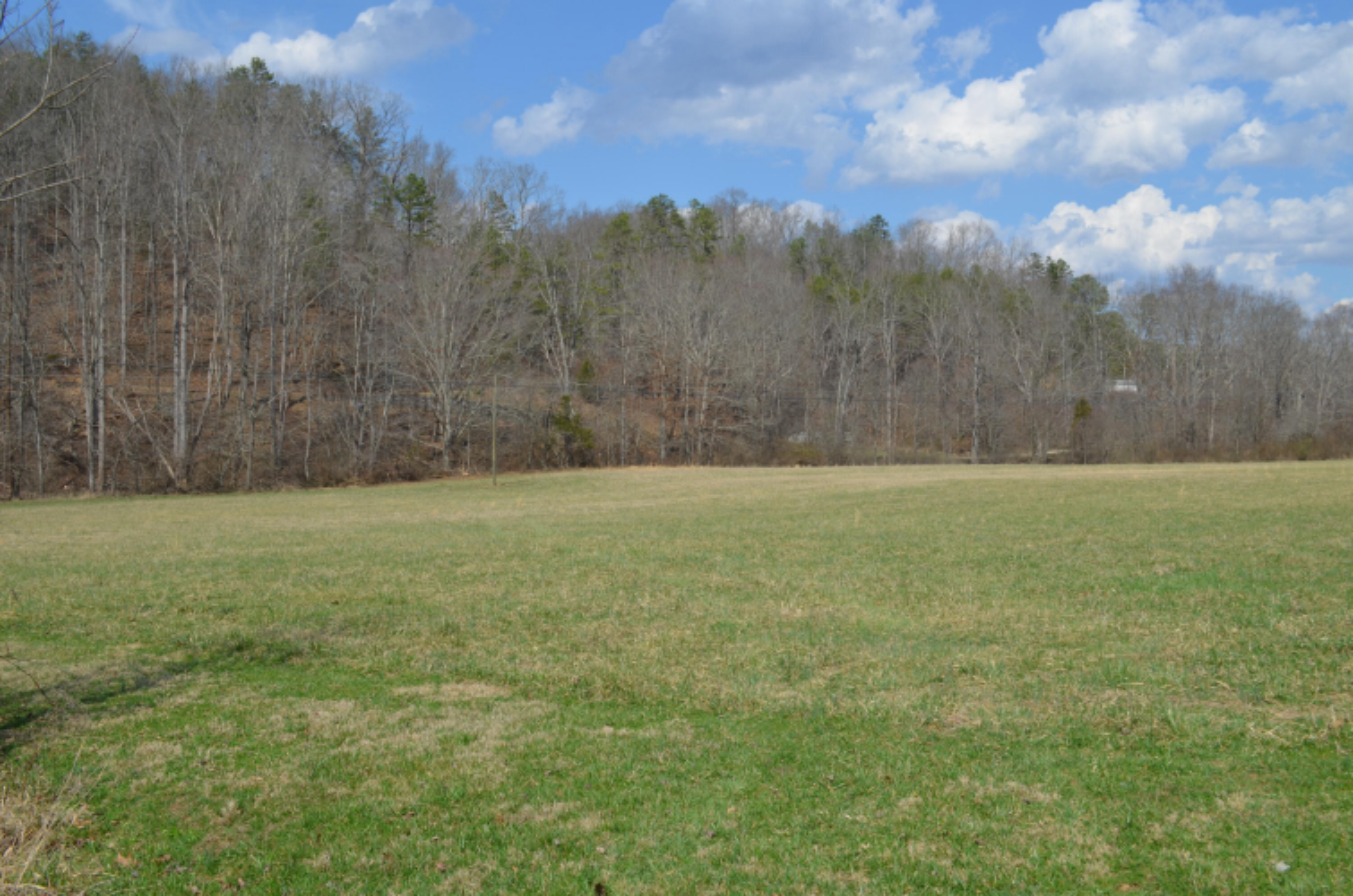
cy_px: 448
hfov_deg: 57.3
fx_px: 1238
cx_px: 676
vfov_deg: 39.8
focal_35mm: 33
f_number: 9
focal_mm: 22
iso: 100
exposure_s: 1/320
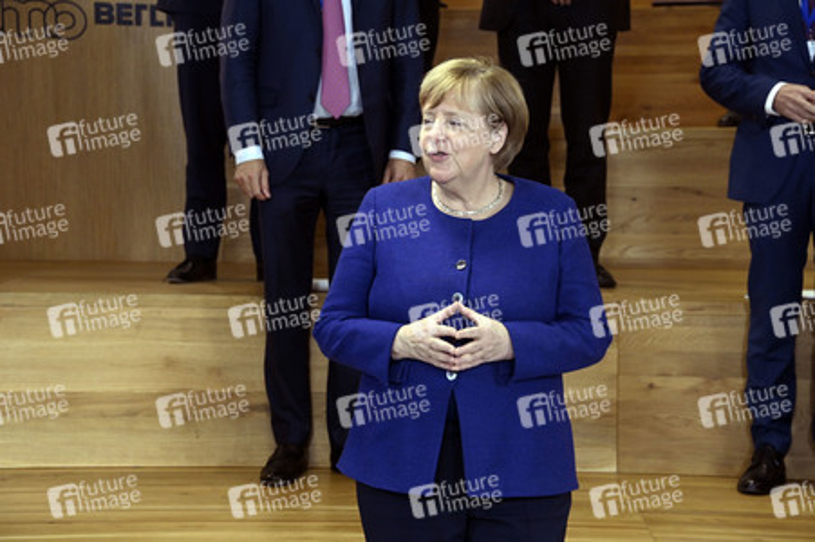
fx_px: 2081
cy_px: 271
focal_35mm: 92
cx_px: 408
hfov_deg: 22.2
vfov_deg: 14.8
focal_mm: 92
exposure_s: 1/320
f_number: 6.3
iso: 6400
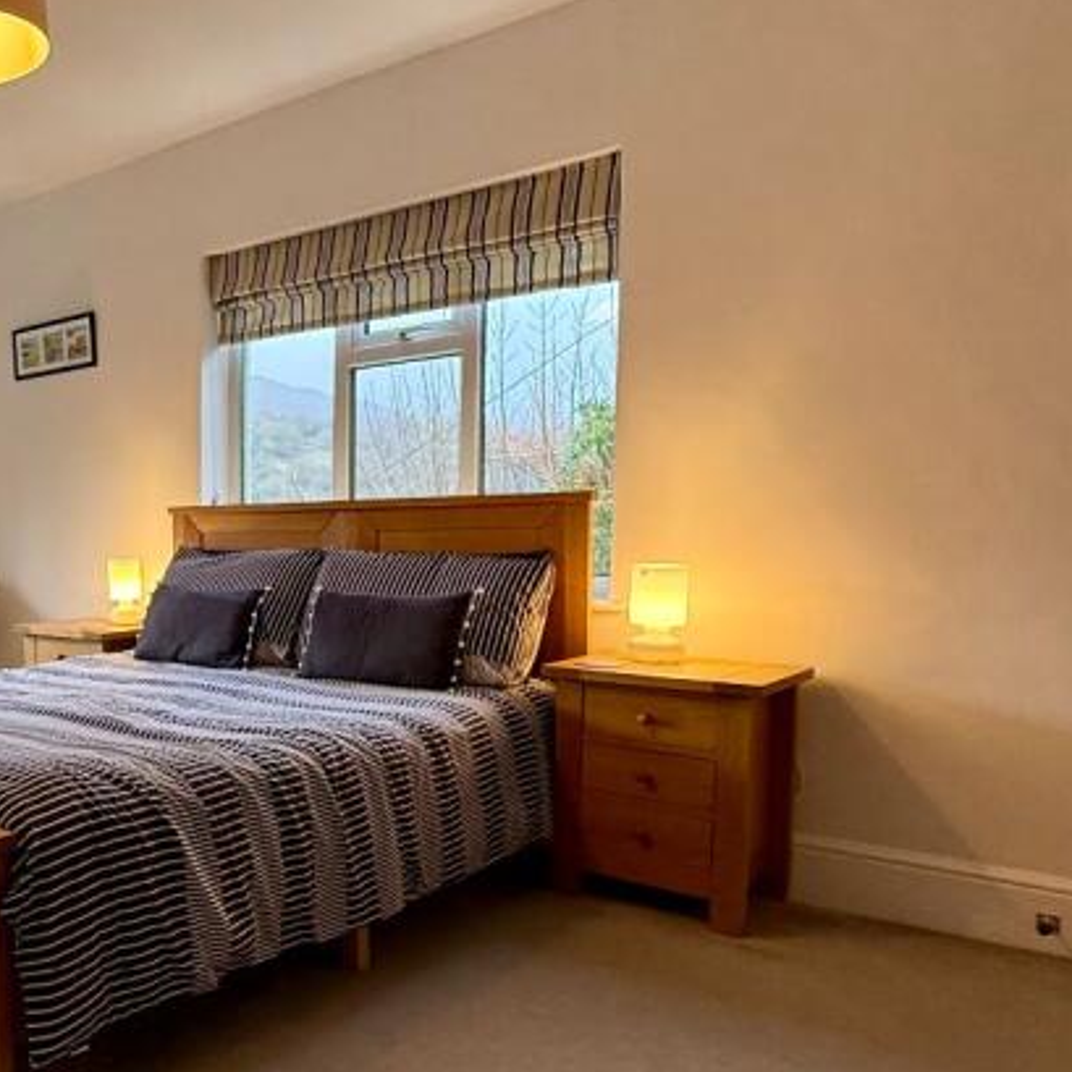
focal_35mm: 31
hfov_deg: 47.4
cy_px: 613
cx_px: 113
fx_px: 1086
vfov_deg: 52.3
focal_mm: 2.22
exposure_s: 1/100
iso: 250
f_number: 2.2
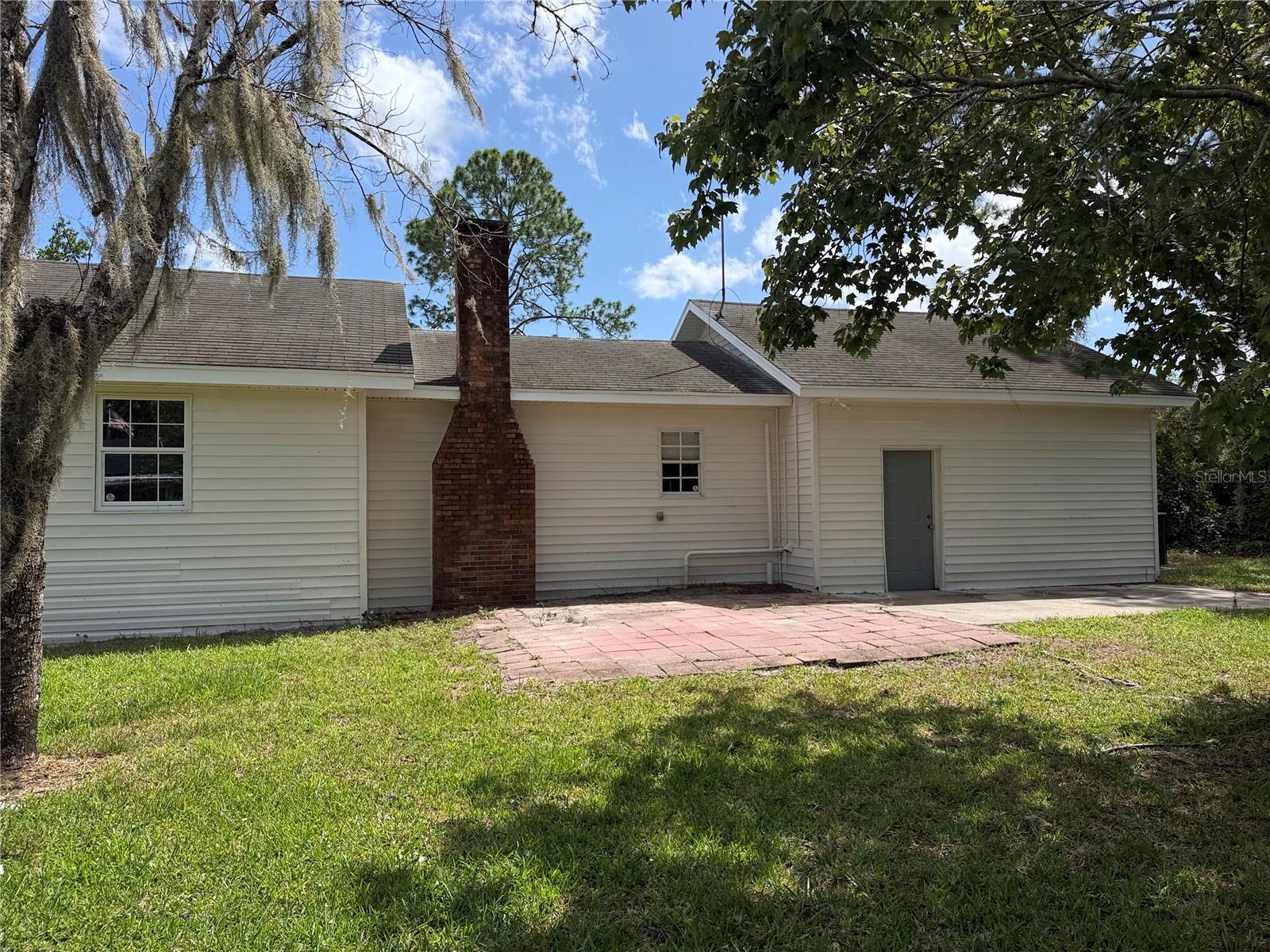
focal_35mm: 24
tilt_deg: +1.2
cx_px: 635
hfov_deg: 71.6
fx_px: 881
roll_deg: +0.7
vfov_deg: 56.8
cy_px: 476
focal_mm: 6.76
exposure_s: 1/6173
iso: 80
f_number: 1.78
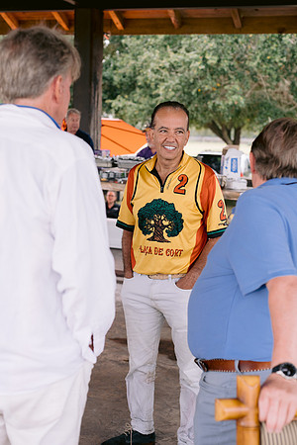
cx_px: 148
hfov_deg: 27.0
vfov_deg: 39.6
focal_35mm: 50
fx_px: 619
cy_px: 222
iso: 200
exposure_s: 1/400
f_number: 4
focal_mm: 50
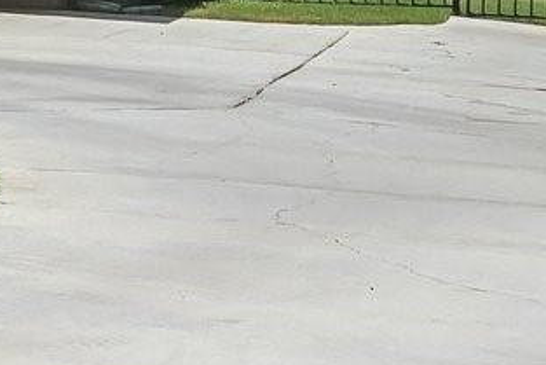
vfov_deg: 6.8
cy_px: -406
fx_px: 2974
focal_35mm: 196
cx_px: -1212
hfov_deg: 8.4
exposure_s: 1/1000
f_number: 8
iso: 400
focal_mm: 30
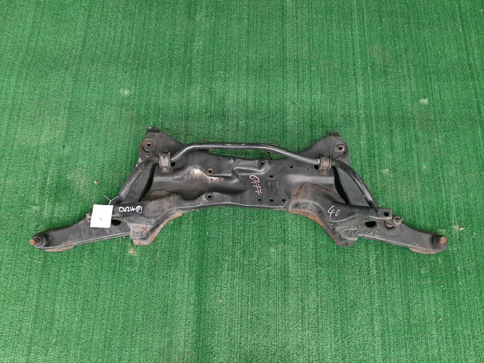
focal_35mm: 26
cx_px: 242
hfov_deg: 67.3
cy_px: 182
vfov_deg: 53.1
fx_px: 364
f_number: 1.7
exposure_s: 1/50
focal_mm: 3.93
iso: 106
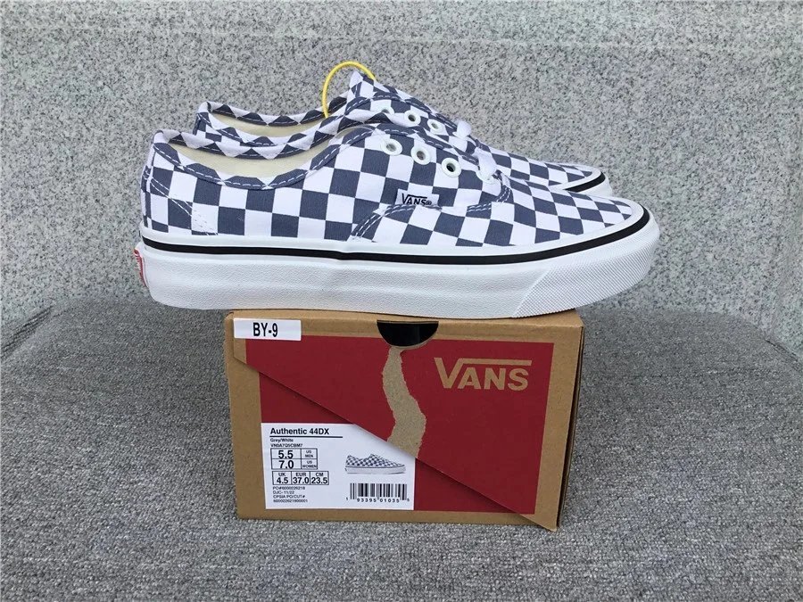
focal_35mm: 31
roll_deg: -1.6
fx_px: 719
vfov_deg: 45.4
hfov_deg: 58.4
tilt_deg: -21.1
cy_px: 301
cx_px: 402
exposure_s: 1/641
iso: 25
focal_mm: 3.3
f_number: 2.4
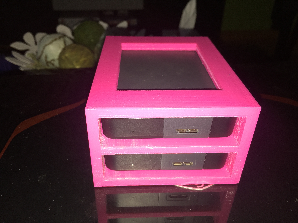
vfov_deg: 48.2
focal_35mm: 29
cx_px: 149
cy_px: 112
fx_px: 250
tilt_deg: -32.7
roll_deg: -2.1
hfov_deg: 61.7
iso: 50
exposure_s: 1/33
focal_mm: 4.15
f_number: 2.2
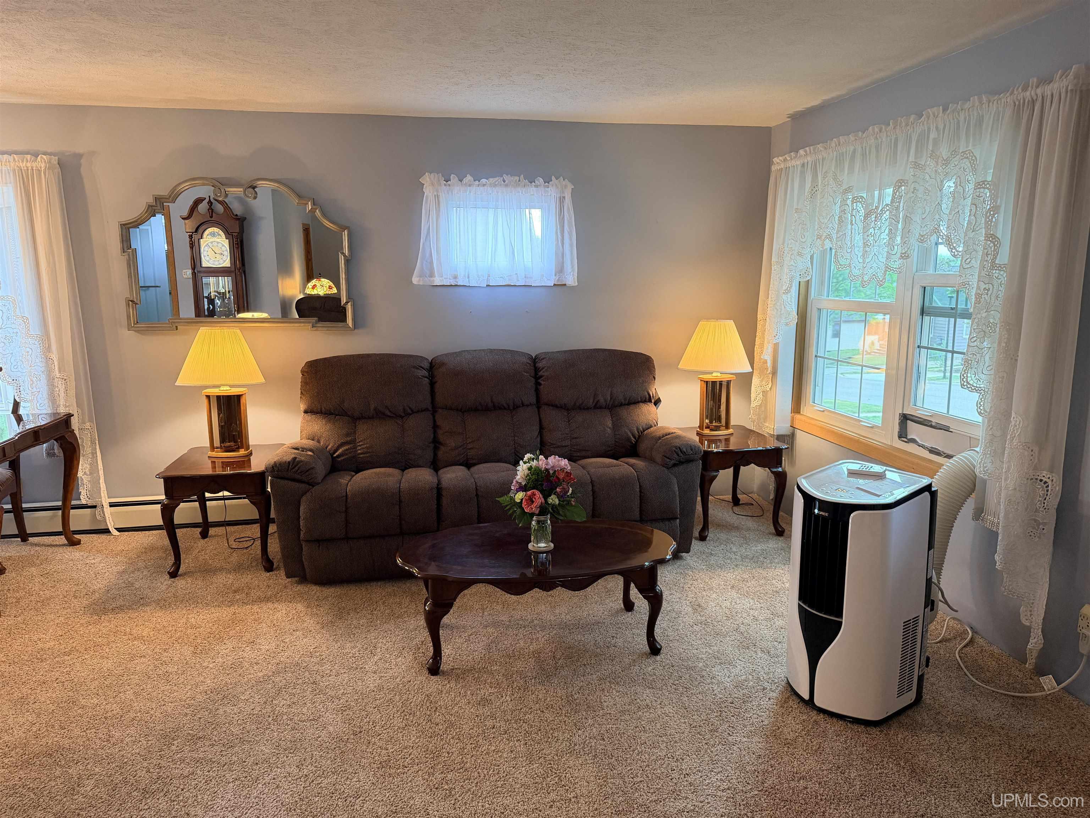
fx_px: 756
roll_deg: +0.6
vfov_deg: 56.8
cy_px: 409
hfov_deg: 71.6
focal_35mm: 24
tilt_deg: -11.0
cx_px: 545
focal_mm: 6.76
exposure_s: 1/60
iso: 250
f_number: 1.78
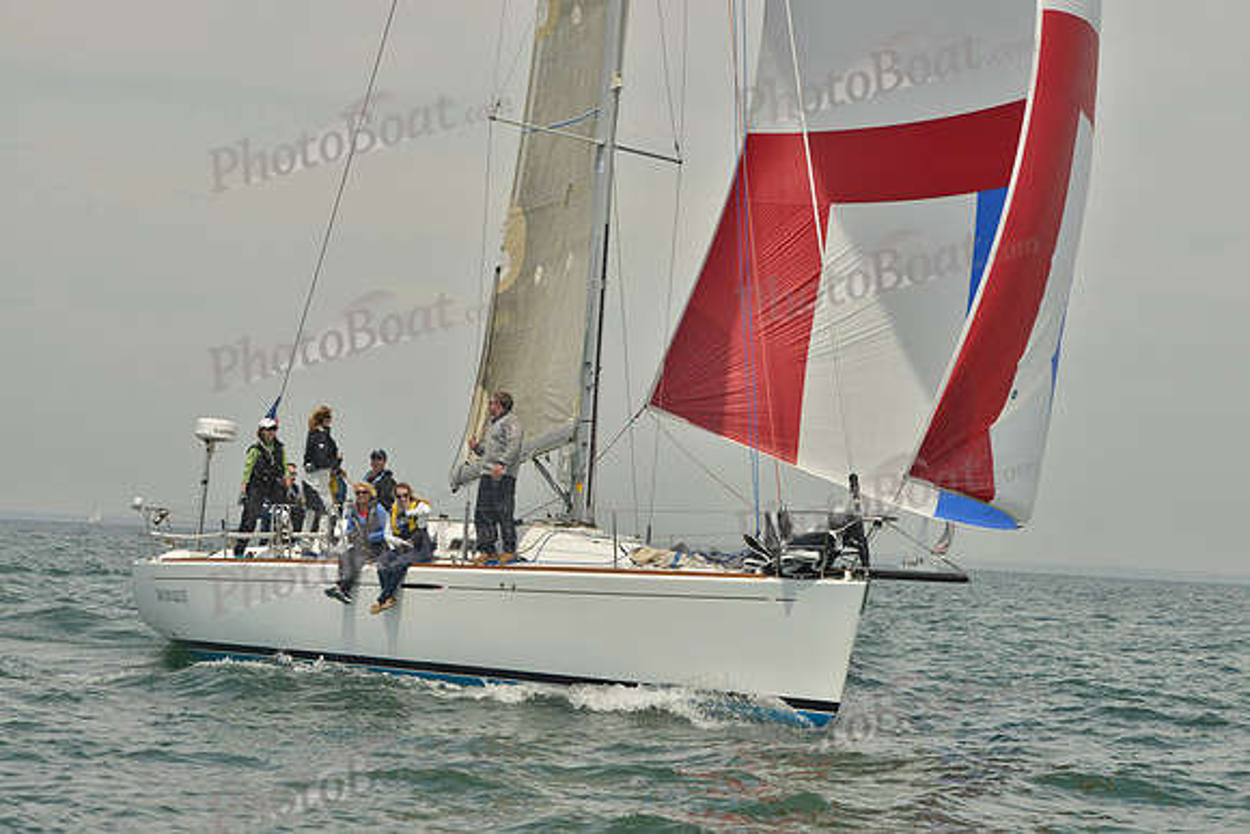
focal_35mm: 95
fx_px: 3299
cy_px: 417
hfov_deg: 21.5
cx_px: 625
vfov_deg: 14.4
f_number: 9
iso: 280
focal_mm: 95
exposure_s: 1/1250
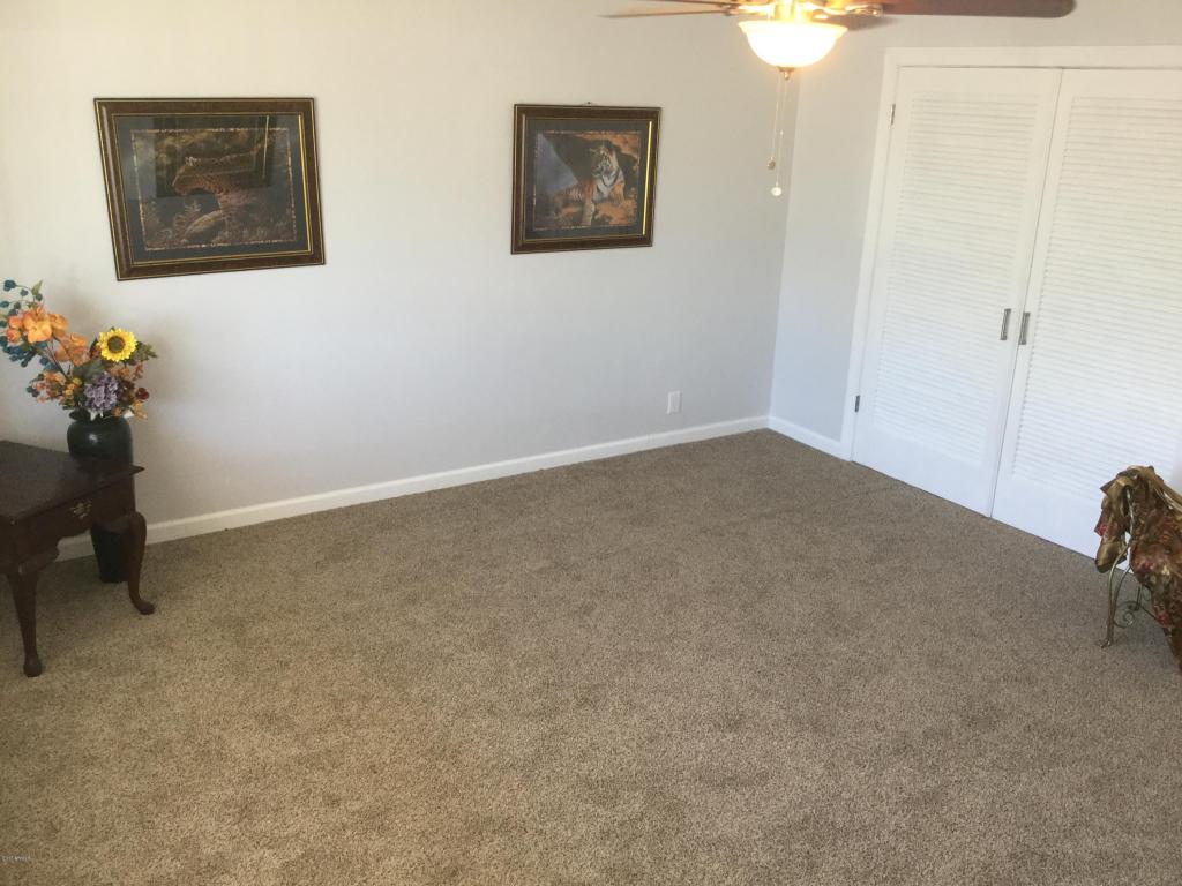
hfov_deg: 58.4
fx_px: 1059
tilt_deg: -20.4
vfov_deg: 45.4
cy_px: 443
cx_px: 591
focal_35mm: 31
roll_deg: -2.7
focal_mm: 3.3
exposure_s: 1/30
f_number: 2.4
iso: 32
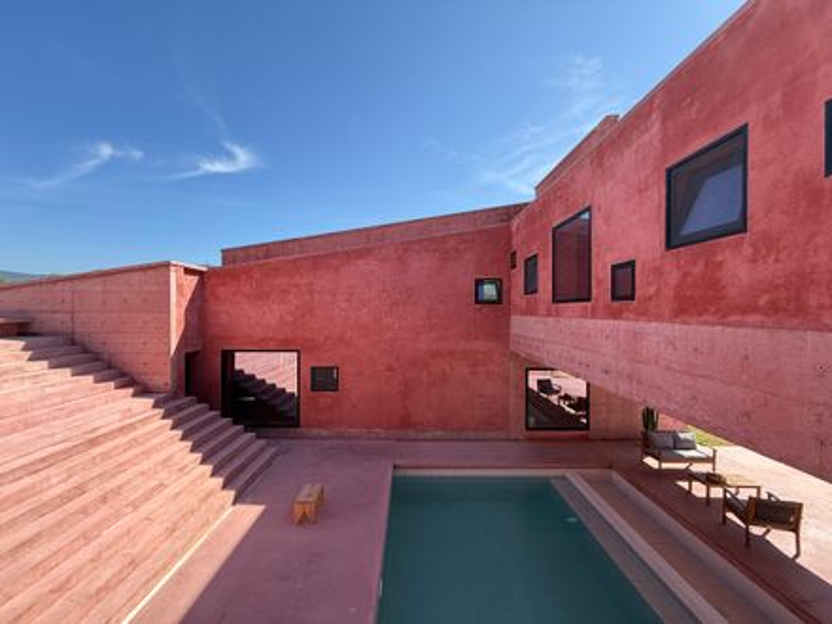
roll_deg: -0.1
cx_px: 416
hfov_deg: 102.1
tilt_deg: +0.0
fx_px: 336
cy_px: 312
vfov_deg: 85.7
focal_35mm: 14
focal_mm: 2.22
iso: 64
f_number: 2.2
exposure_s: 1/970
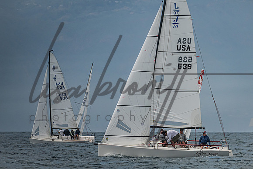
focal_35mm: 546
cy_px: 67
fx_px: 3839
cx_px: 170
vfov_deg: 2.5
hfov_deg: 3.8
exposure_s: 1/4000
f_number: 8
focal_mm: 400
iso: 500
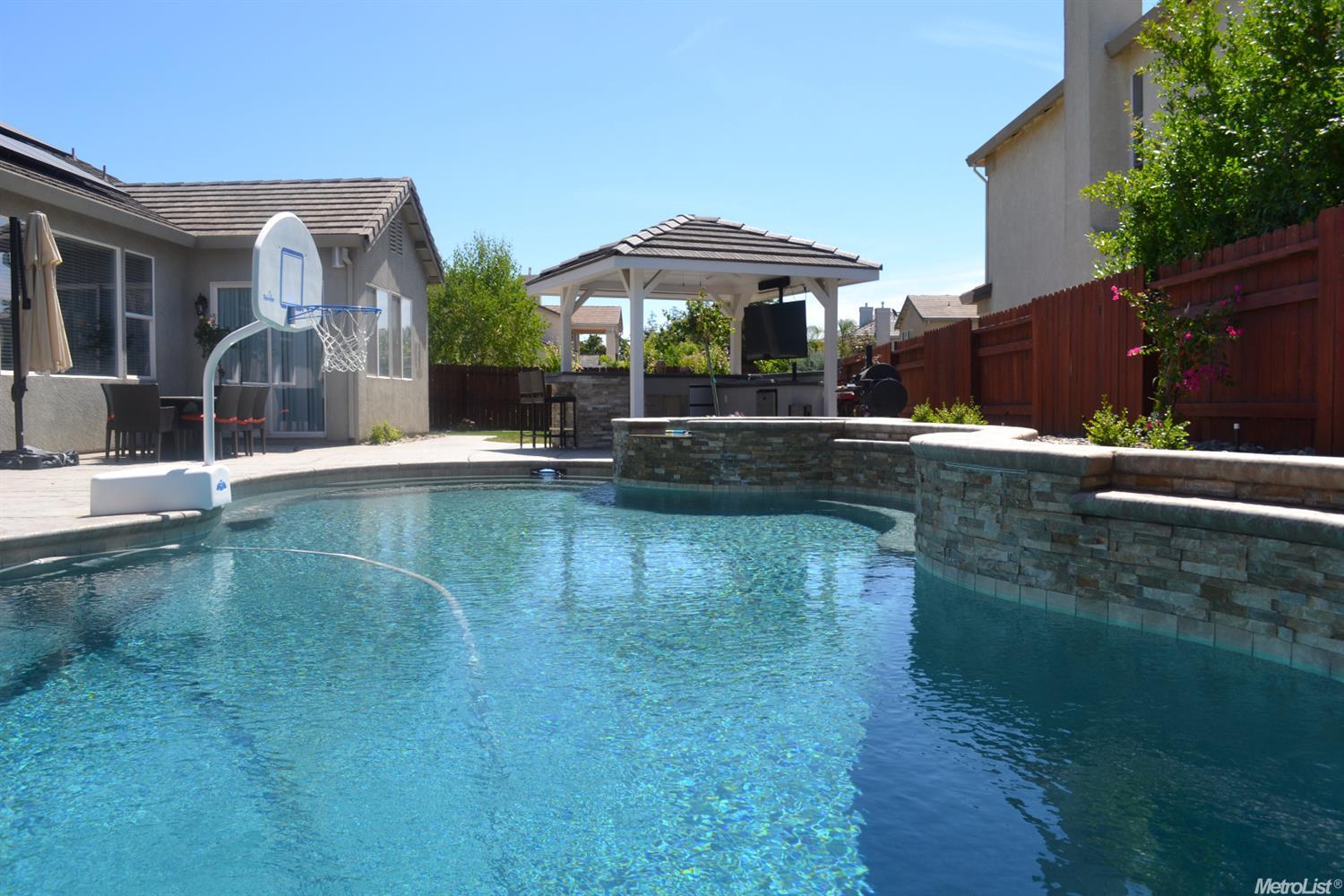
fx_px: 1008
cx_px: 672
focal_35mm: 27
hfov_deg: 67.4
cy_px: 448
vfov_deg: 47.9
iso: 100
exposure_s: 1/200
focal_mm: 18
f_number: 7.1
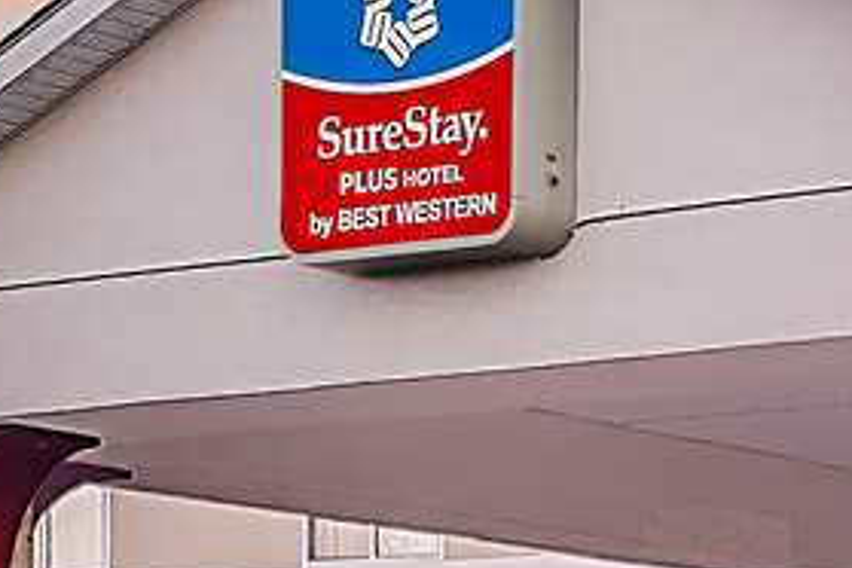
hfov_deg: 20.4
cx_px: 1267
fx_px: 2035
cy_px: 205
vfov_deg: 15.9
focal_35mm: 86
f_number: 7.1
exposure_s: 1/8
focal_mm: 16
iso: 100
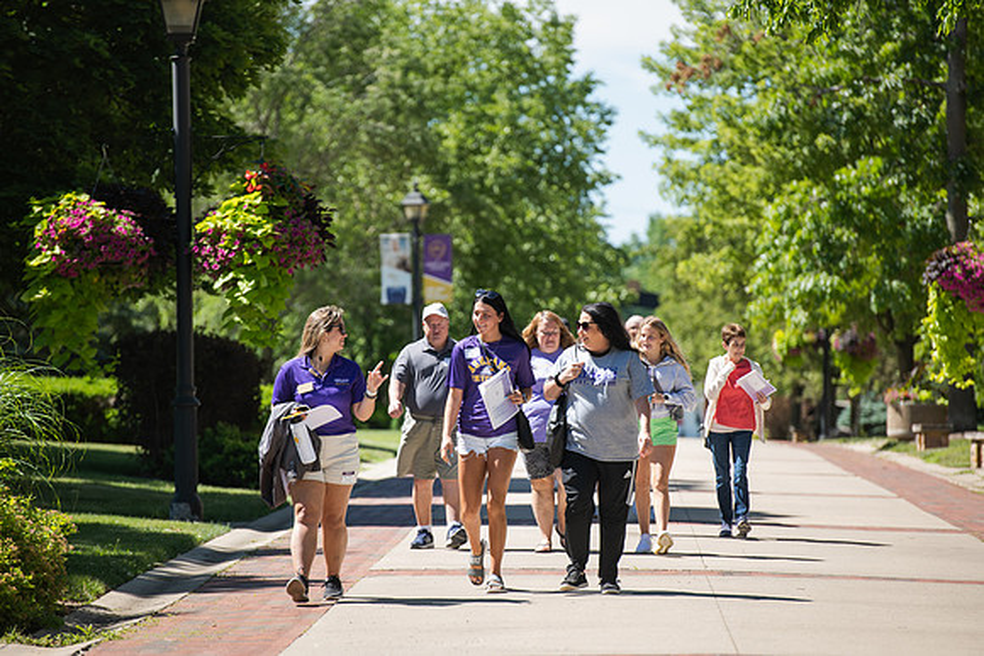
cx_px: 492
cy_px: 328
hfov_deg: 10.3
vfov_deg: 6.9
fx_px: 5468
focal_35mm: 200
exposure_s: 1/400
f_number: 4
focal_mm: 200
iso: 125
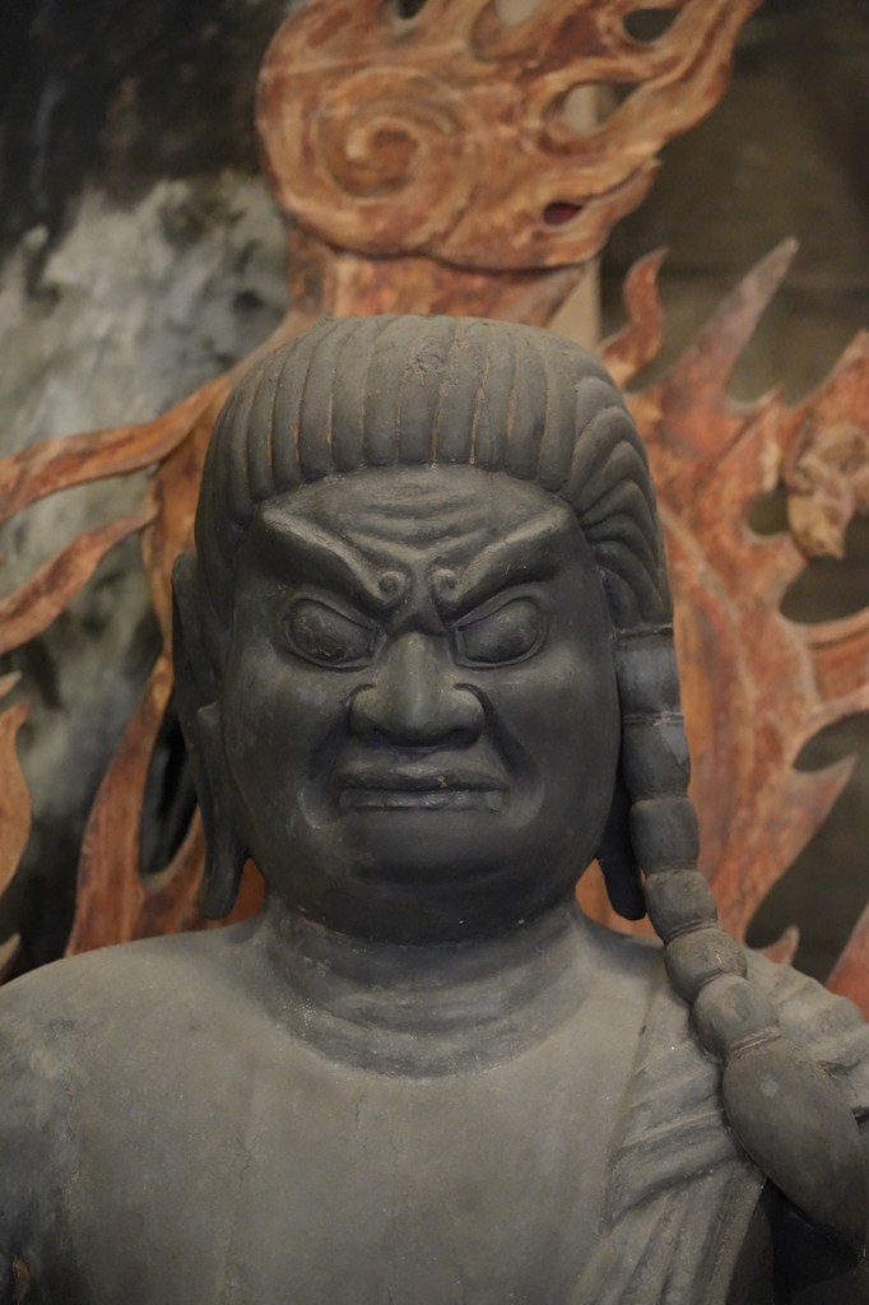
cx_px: 434
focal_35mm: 105
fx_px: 3804
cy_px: 652
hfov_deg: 13.0
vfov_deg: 19.5
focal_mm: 105
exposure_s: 1/100
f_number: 4
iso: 12800
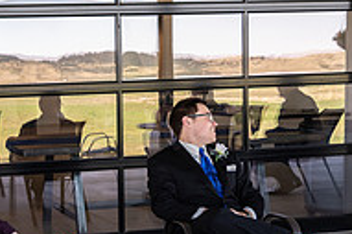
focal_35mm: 73
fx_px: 713
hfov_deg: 26.0
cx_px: -17
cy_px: 143
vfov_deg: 18.6
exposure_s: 1/125
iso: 160
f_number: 3.2
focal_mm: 24
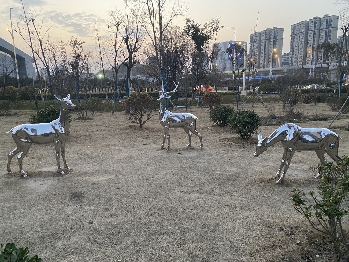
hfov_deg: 67.3
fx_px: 262
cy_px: 131
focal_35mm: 26
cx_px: 174
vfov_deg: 53.1
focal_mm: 4.25
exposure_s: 1/60
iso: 400
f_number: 1.8
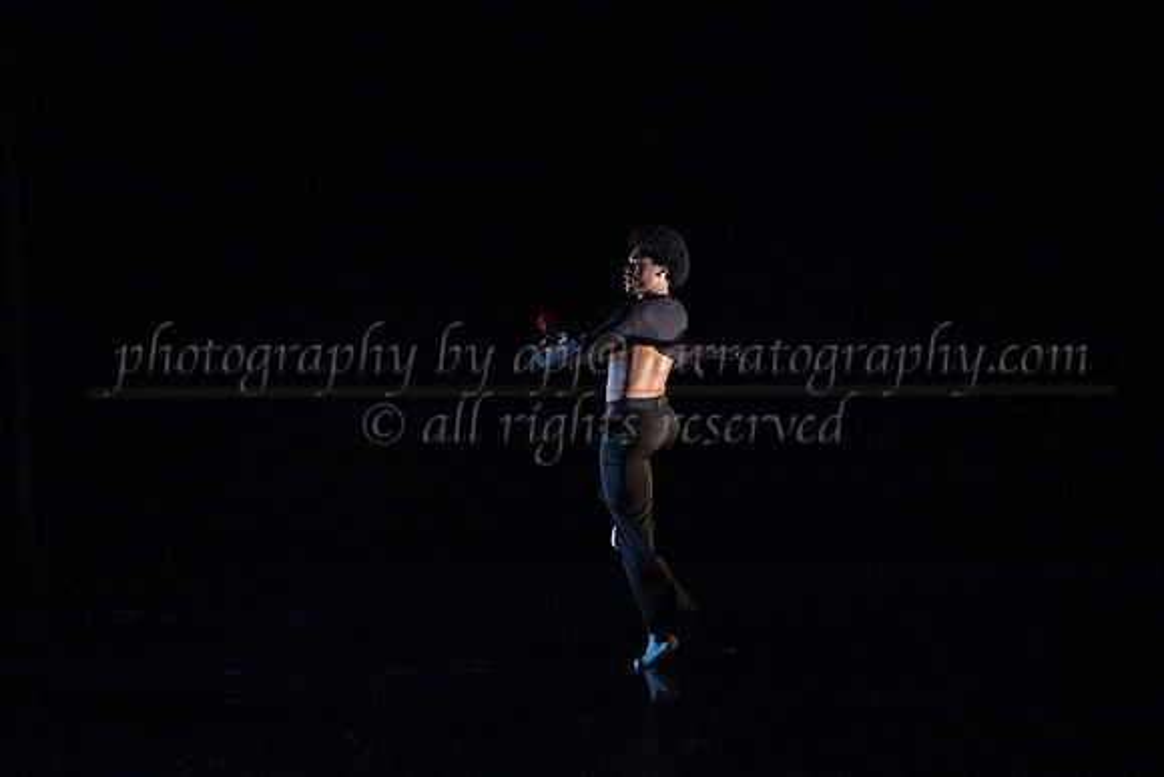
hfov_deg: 19.5
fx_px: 3396
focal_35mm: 105
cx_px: 582
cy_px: 388
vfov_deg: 13.0
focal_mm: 105
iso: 5000
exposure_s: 1/500
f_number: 3.5
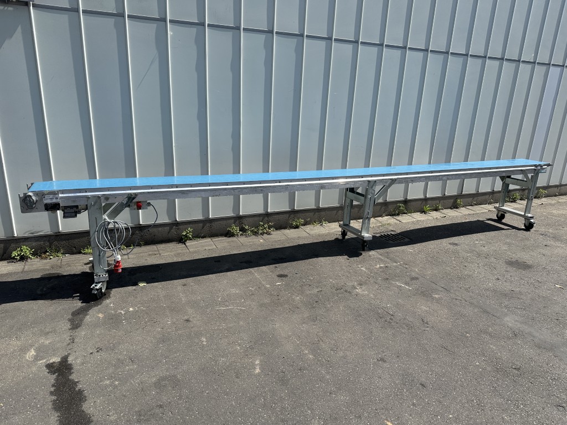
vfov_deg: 56.8
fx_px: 393
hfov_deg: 71.6
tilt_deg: -19.6
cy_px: 212
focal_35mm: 24
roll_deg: -2.1
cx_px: 284
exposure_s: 1/4016
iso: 80
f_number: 1.78
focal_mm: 6.86
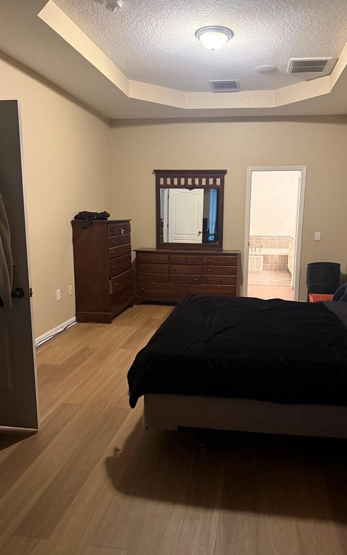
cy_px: 282
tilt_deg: -10.6
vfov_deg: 70.4
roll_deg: -1.4
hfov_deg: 47.4
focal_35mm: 26
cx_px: 200
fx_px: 393
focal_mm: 6.76
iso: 640
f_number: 1.78
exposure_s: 1/40
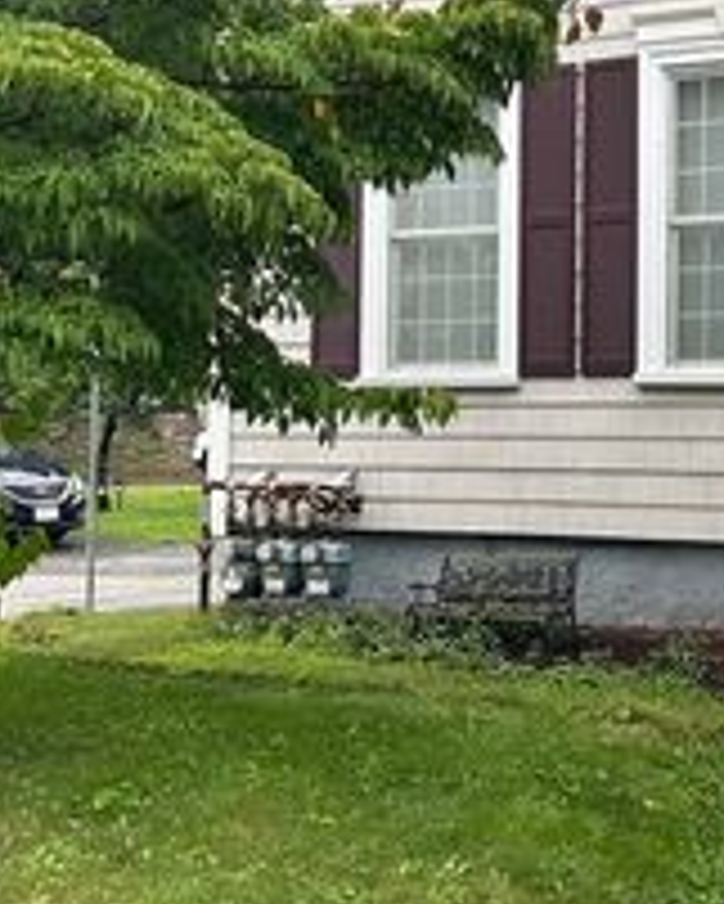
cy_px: 385
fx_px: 1686
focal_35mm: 63
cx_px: 760
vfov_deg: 30.0
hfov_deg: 23.0
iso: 40
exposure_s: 1/262
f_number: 1.5
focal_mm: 5.7
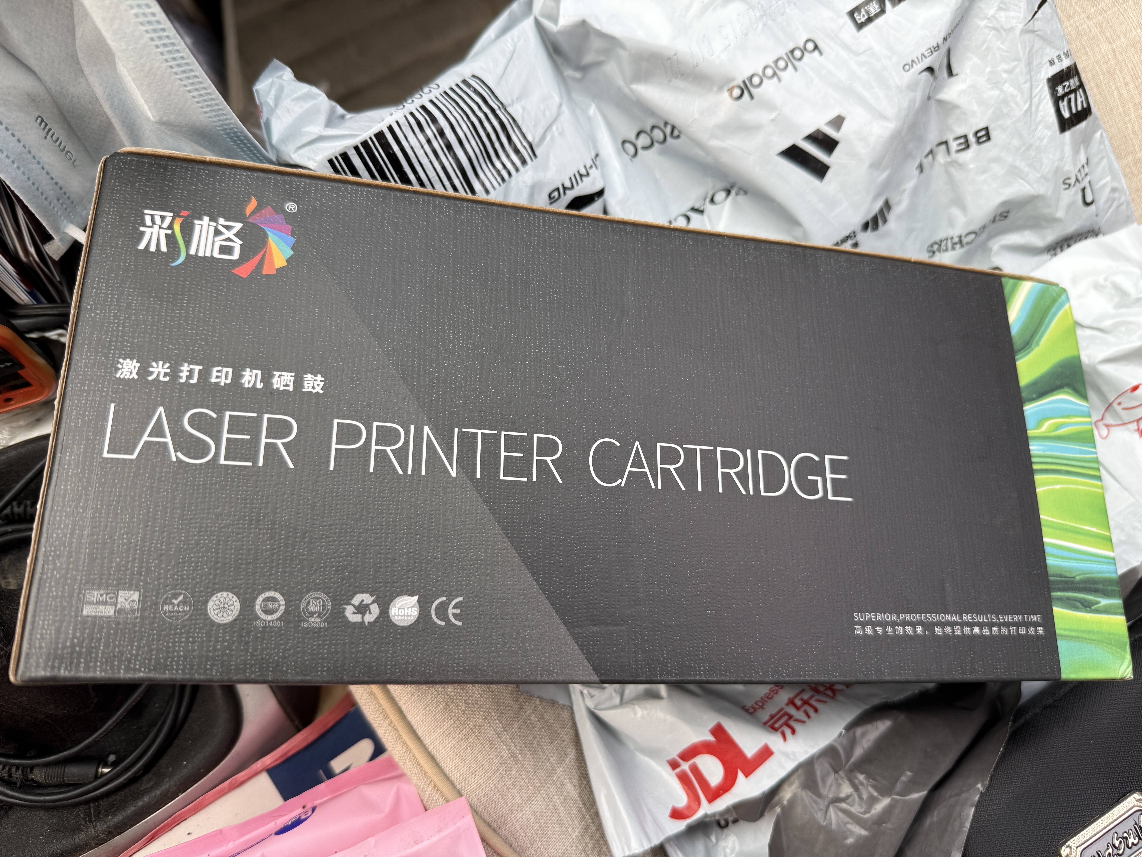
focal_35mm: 24
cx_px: 571
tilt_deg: -74.4
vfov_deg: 56.8
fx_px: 792
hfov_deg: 71.6
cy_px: 428
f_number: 1.78
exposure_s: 1/275
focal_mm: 6.76
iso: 64
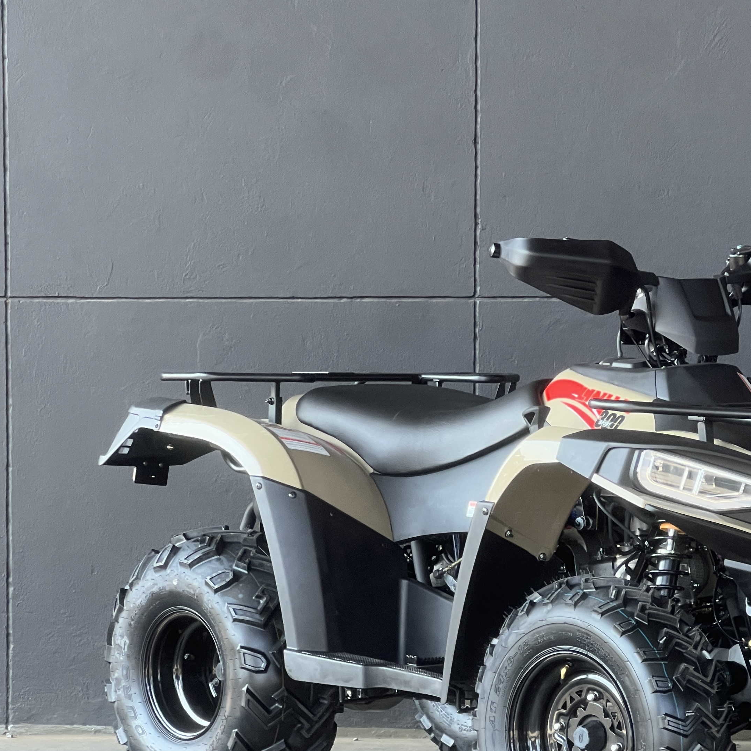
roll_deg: -0.8
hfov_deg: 13.6
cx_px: 629
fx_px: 3117
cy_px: 508
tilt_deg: -3.9
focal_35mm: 127
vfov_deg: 13.7
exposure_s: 1/99
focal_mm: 9
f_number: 2.8
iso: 64
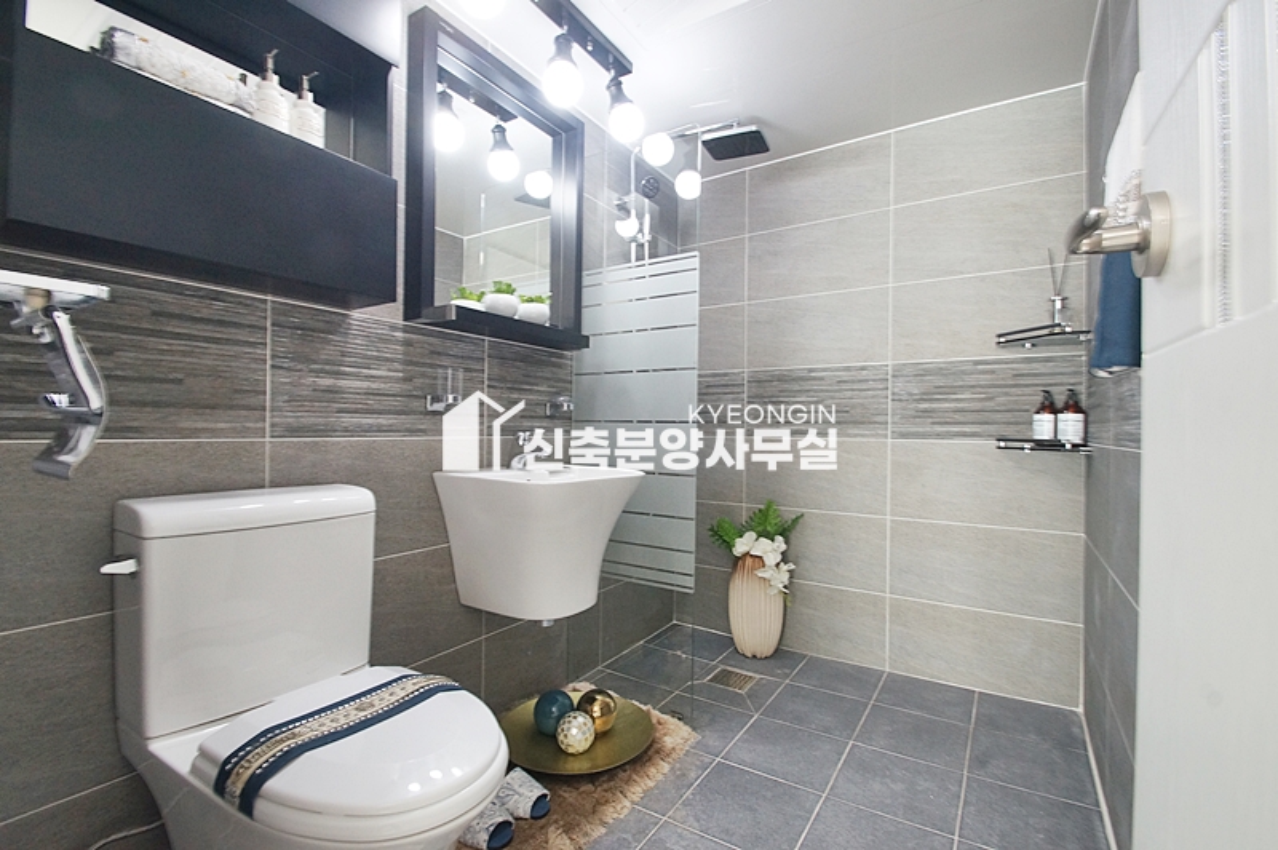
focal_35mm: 15
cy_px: 425
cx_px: 639
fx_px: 532
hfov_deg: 100.4
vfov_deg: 77.2
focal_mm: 10
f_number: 9
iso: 800
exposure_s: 1/8
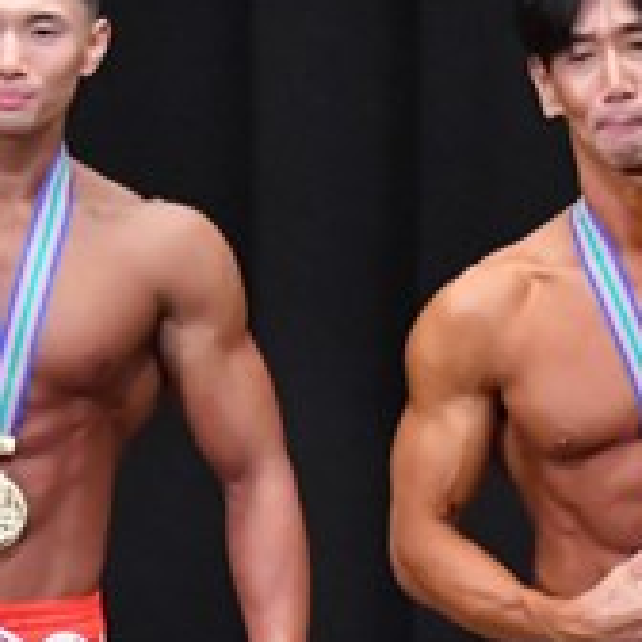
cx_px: 747
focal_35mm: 882
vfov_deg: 2.0
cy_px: 753
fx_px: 18507
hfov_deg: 2.0
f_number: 5.6
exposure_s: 1/400
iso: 8000
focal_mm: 150
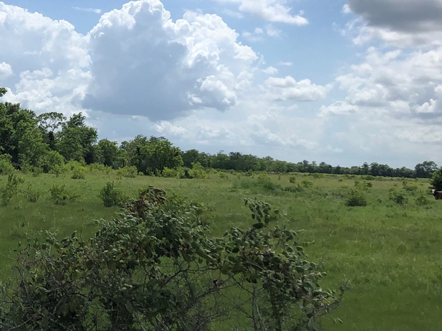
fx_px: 894
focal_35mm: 70
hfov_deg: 27.0
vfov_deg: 20.4
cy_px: 5
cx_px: 58
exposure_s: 1/4367
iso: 20
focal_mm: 4
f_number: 1.8
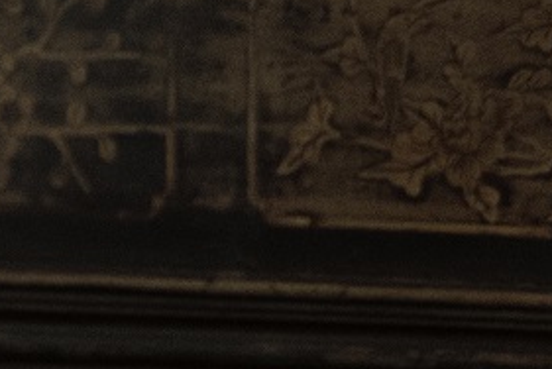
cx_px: -324
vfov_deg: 2.5
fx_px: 8181
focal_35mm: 533
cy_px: 1177
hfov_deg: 3.8
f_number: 2
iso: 2000
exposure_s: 1/160
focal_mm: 50
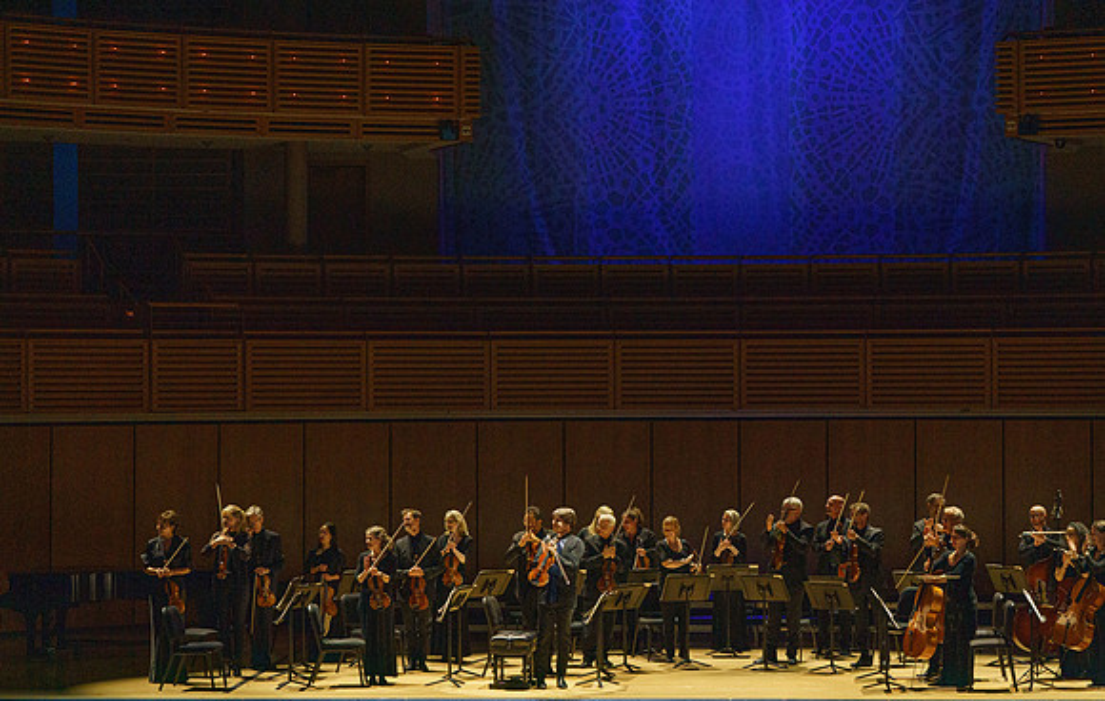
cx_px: 552
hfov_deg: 20.2
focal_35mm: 102
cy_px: 363
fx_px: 3100
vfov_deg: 12.9
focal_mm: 100
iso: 4000
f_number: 7.1
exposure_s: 1/250
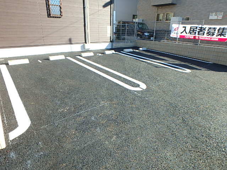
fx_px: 138
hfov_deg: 79.0
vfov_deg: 63.4
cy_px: 85
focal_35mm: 21
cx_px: 114
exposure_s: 1/320
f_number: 3.5
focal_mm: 3.7
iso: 125
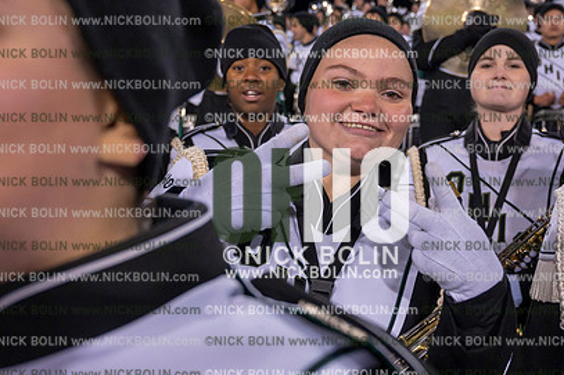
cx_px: 310
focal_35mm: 42
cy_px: 213
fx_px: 658
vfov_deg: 31.8
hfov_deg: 46.4
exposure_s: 1/640
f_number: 4
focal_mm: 29.5
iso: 3200
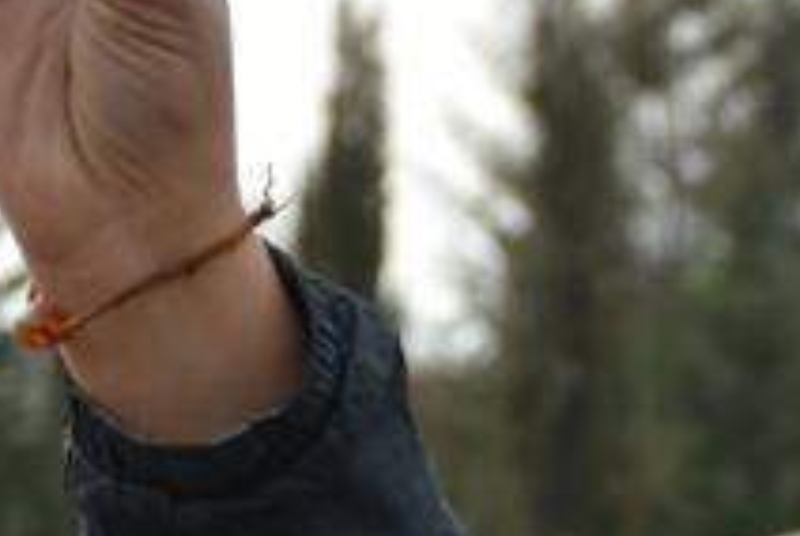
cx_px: 1087
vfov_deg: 3.6
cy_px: 878
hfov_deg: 5.4
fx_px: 8367
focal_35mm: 376
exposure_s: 1/1000
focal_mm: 52
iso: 500
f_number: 4.8
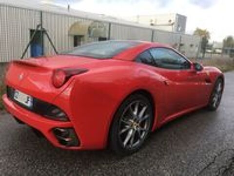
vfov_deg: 48.2
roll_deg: -2.2
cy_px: 88
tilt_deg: -10.4
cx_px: 117
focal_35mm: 29
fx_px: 196
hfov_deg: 61.7
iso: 25
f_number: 2.2
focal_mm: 4.15
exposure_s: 1/142
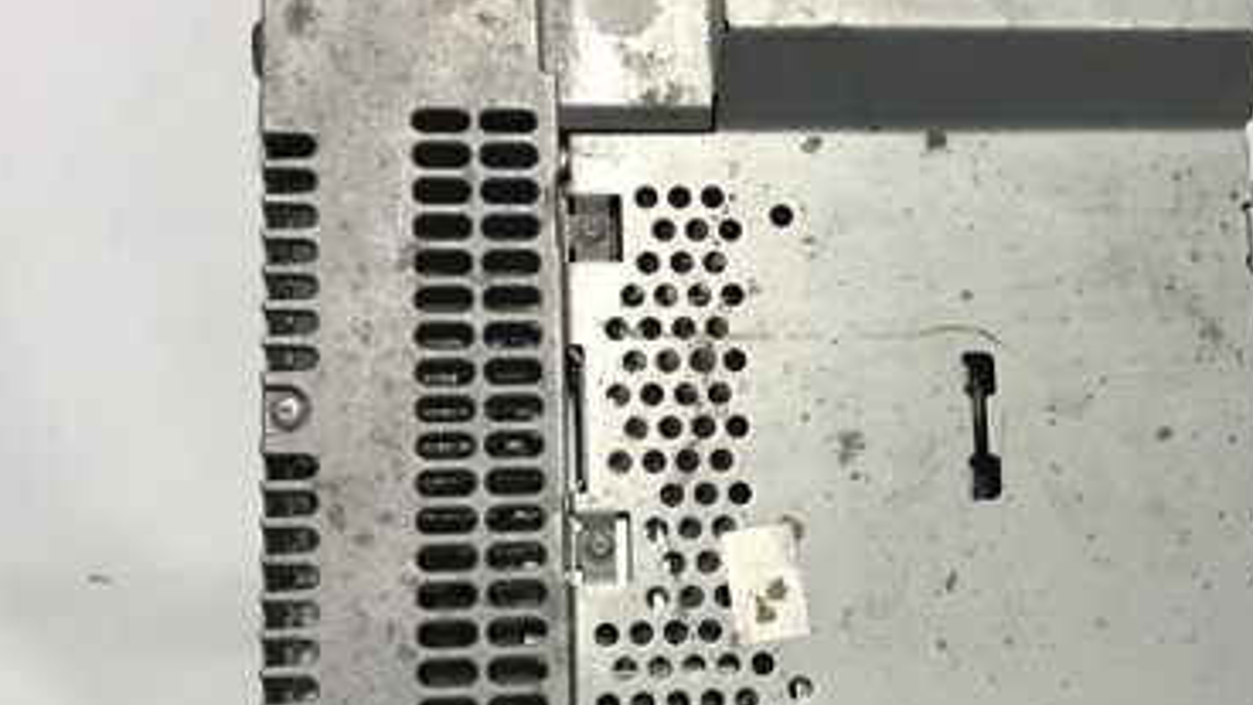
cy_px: 424
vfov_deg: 22.6
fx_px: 1761
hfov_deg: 39.0
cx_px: 756
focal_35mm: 53
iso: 20
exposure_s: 1/33
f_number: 1.8
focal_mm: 3.99
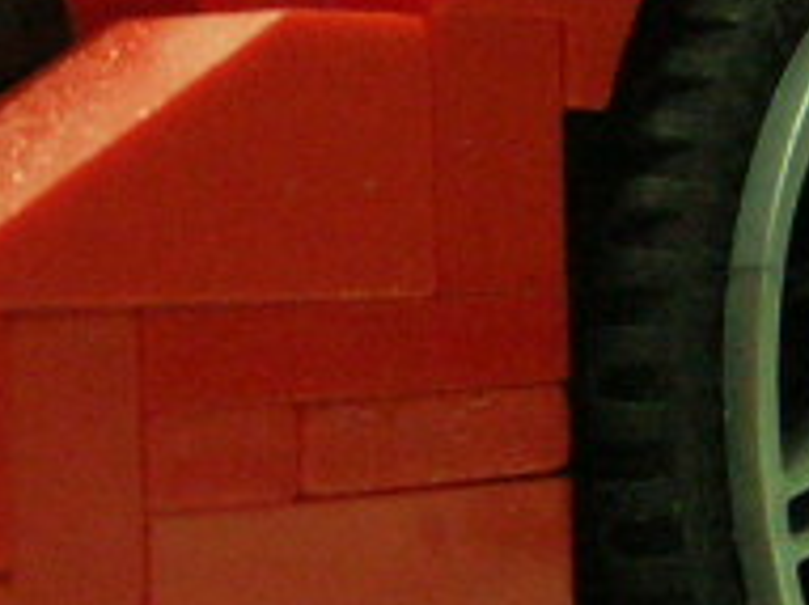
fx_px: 4251
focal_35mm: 182
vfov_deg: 8.1
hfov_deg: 10.8
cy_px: 173
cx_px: 161
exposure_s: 1/4.3
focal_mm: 5.7
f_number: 2.9
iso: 158
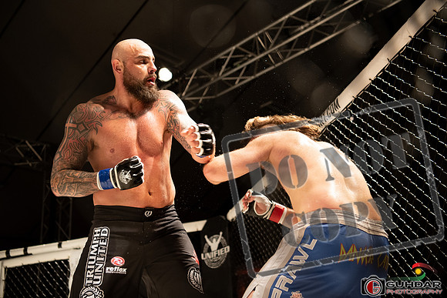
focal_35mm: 46
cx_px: 224
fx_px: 571
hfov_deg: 42.7
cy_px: 149
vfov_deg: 29.3
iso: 1400
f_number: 2.8
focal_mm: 46
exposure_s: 1/1000
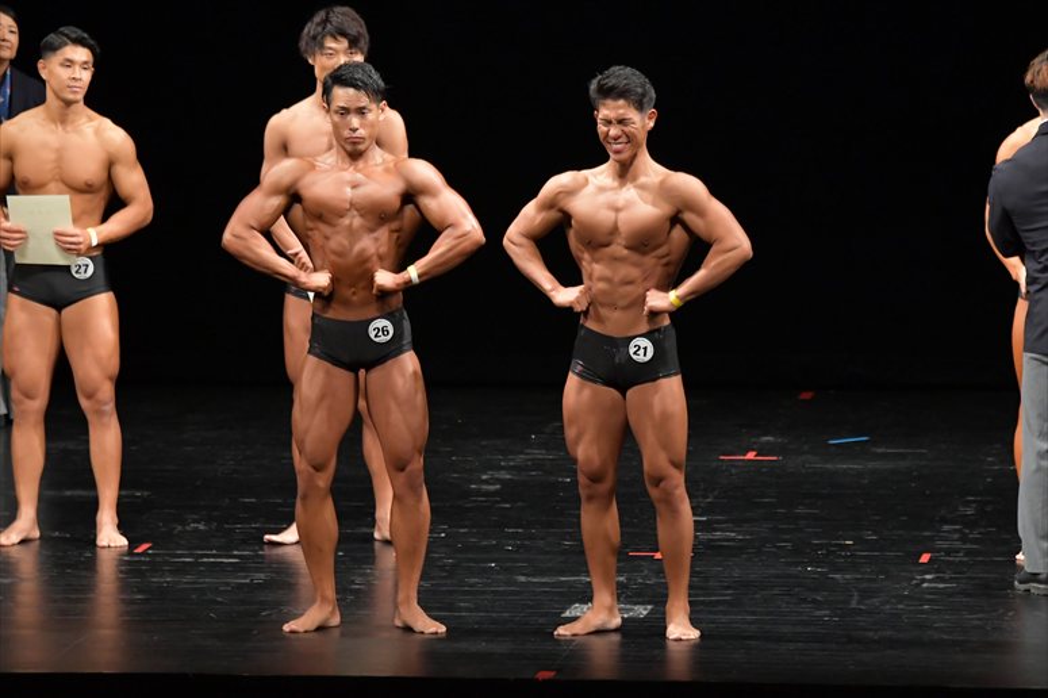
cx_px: 524
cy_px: 349
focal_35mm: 240
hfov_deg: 8.6
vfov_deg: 5.7
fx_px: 6983
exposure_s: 1/400
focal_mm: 160
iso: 4000
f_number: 5.6
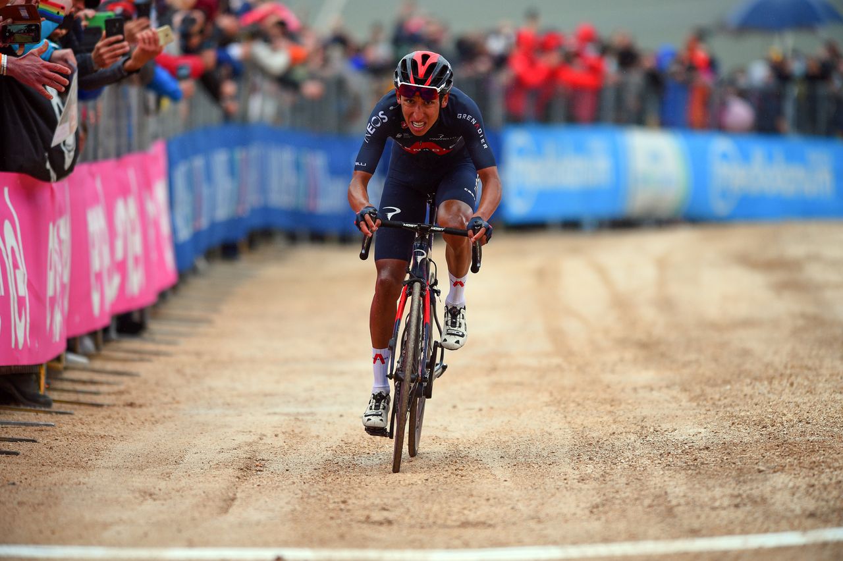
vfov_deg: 3.3
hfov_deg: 4.9
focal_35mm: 420
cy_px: 280
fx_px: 9830
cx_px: 422
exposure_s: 1/1250
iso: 1000
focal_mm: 420
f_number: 4
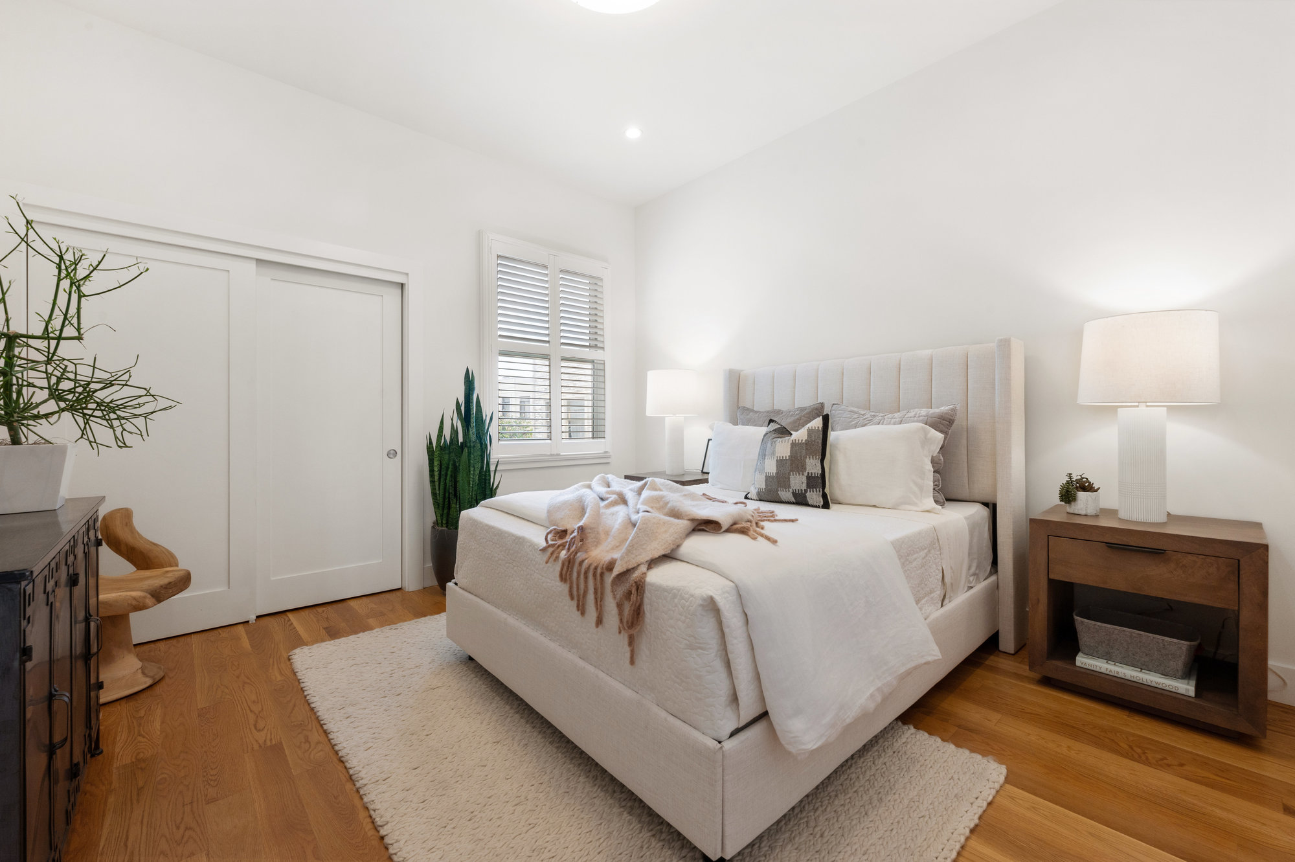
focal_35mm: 14
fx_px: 503
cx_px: 648
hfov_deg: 104.3
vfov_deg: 81.1
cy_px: 431
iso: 400
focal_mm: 14
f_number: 11
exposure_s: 1/13
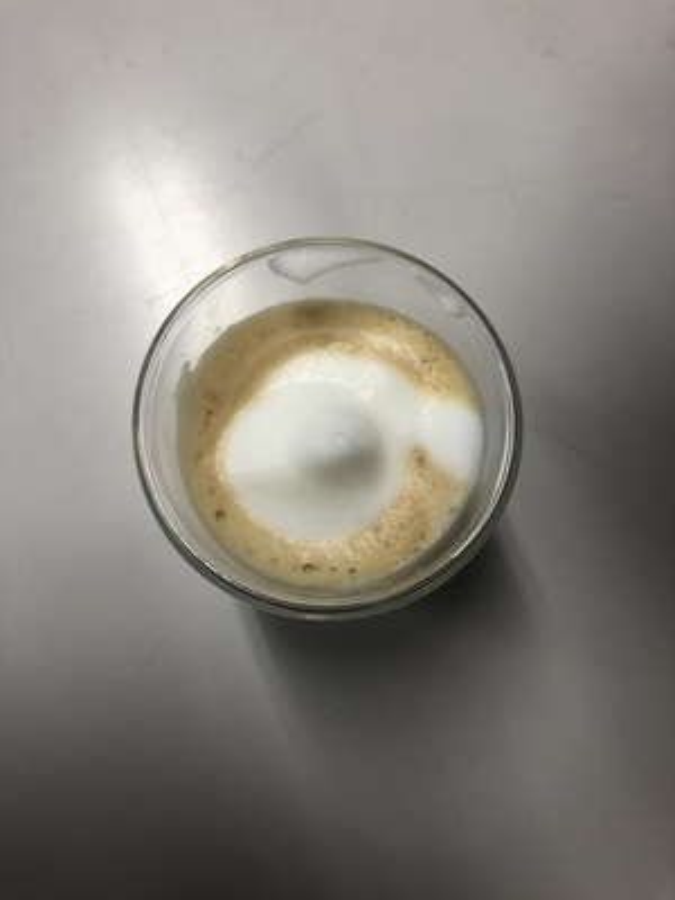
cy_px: 450
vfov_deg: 63.4
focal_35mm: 28
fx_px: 728
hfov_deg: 49.7
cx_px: 338
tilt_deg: -76.7
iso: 25
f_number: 1.8
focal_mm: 3.99
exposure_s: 1/33
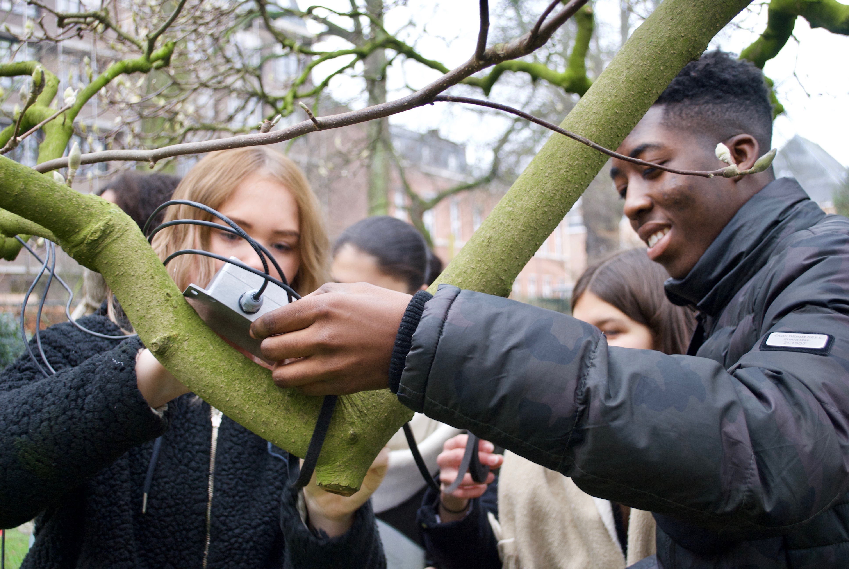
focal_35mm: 44
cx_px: 424
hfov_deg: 44.9
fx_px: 1027
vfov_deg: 30.9
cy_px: 284
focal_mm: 29
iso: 200
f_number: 4.8
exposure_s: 1/30
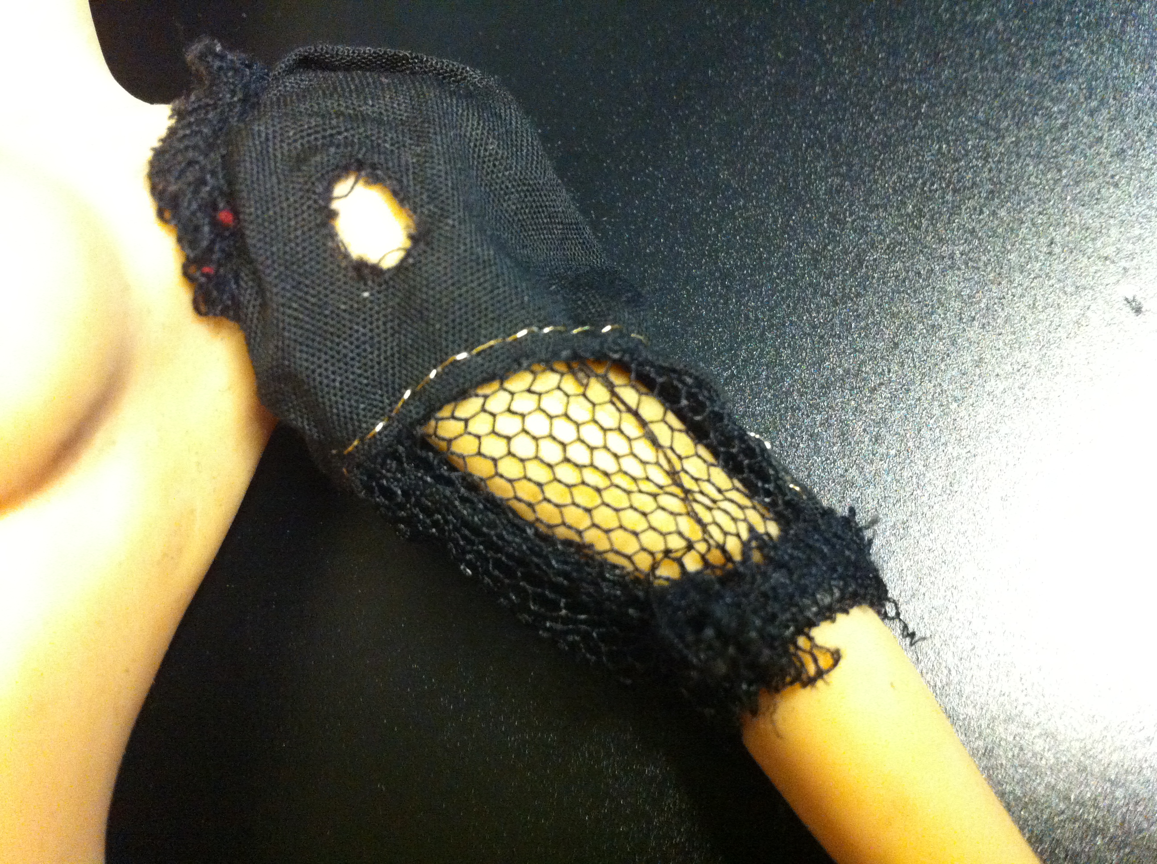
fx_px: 1168
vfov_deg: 40.6
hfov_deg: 52.7
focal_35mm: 35
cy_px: 432
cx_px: 578
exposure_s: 1/17
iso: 640
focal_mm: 3.85
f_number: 2.8
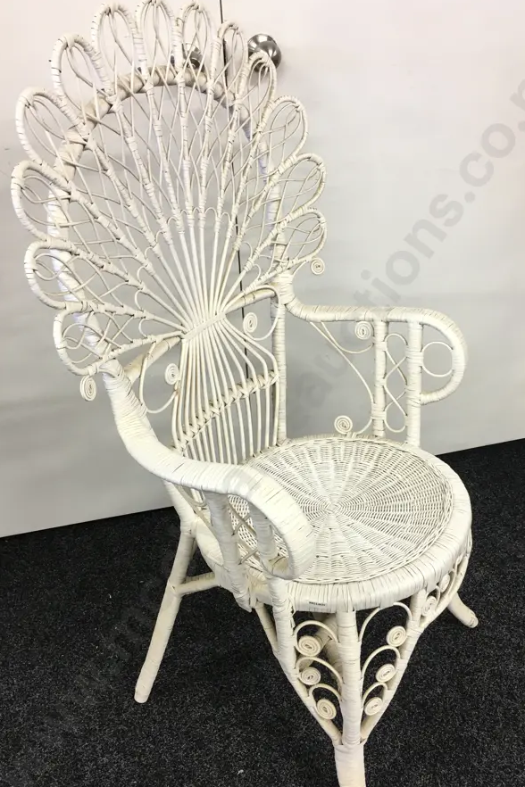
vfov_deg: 54.4
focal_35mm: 35
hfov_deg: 37.8
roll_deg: +1.3
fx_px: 766
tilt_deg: -31.3
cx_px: 285
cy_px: 424
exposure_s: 1/17
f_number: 2.2
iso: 32
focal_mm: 4.15
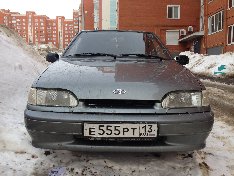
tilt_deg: -5.4
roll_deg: -0.8
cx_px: 117
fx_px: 223
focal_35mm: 33
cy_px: 88
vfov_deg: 42.9
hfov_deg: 55.4
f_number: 2.4
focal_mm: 4.12
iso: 50
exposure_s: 1/326
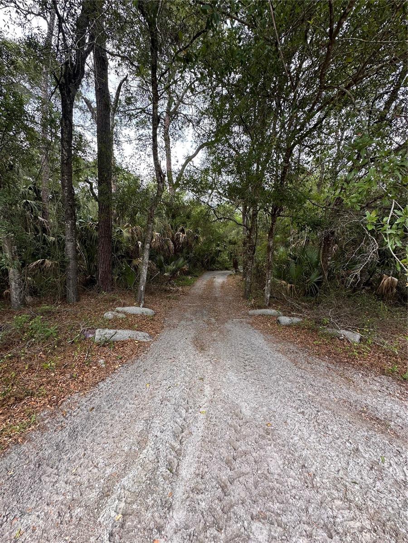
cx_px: 204
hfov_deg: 85.7
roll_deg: -2.3
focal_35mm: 14
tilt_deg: -7.0
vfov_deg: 102.1
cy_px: 272
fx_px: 220
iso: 40
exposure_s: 1/154
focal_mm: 2.22
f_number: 2.2
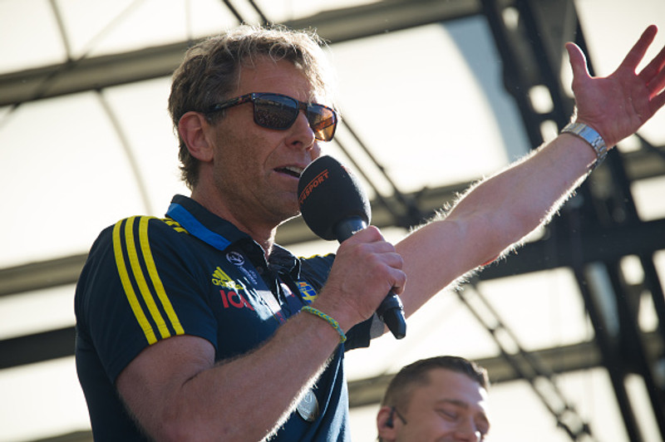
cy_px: 221
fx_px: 3876
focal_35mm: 210
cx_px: 332
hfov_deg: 9.8
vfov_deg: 6.5
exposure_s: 1/200
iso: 200
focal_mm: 210
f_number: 7.1
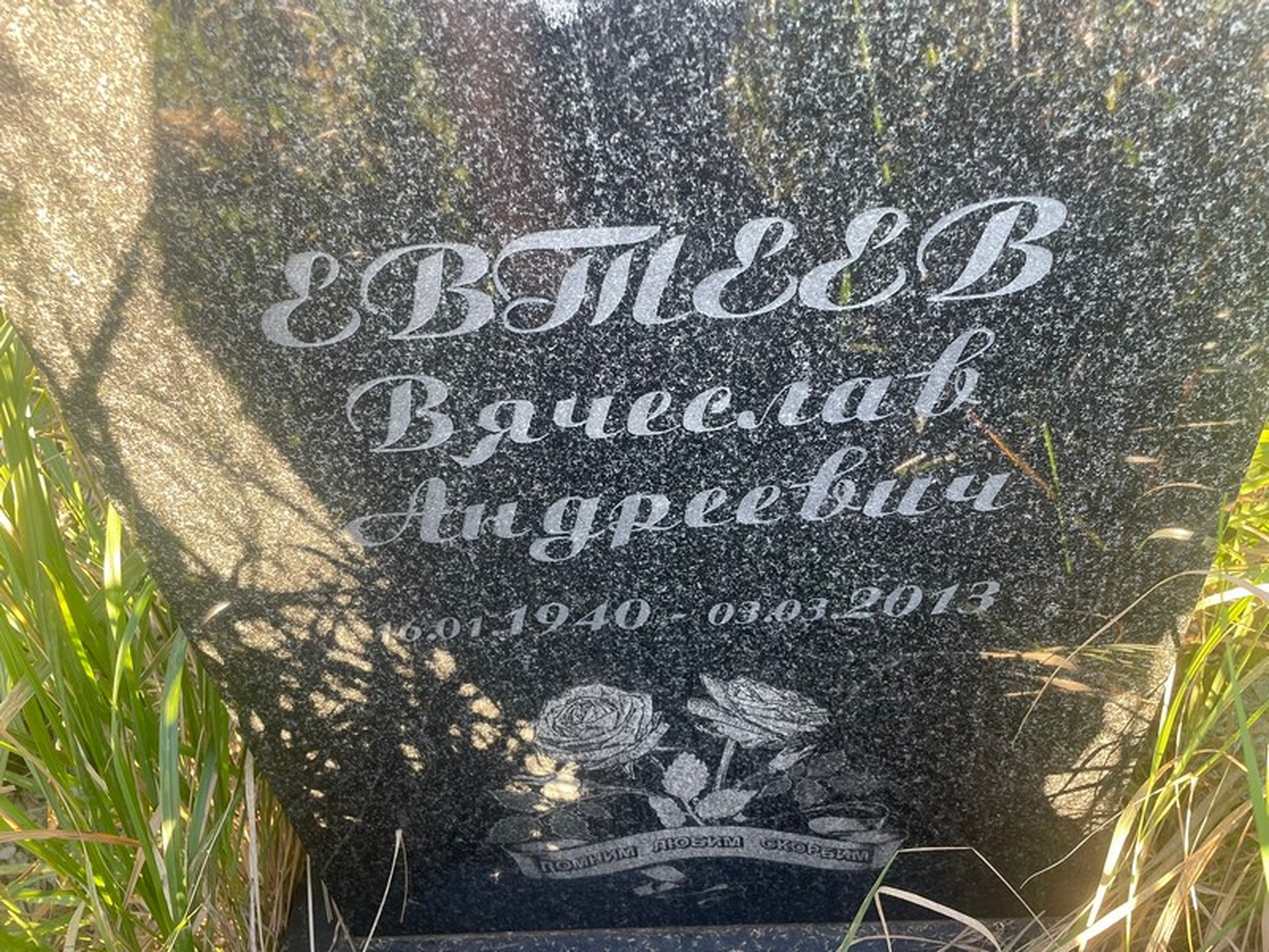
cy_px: 476
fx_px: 953
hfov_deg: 67.3
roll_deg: +5.5
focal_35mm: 26
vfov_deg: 53.1
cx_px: 634
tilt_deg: -38.9
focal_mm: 4.2
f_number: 1.6
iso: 80
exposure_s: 1/121
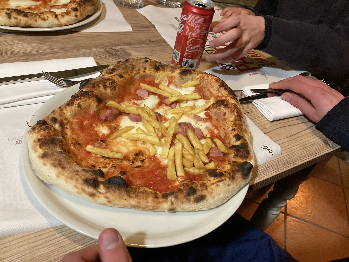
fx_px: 282
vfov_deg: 49.7
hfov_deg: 63.4
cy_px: 131
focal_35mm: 28
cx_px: 174
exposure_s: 1/50
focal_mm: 3.99
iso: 320
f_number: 1.8
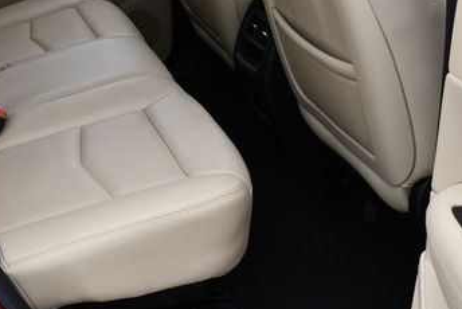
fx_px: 861
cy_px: 90
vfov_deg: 20.2
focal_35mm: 67
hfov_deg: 29.7
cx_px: 136
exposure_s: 1/250
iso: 200
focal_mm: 18
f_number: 7.1
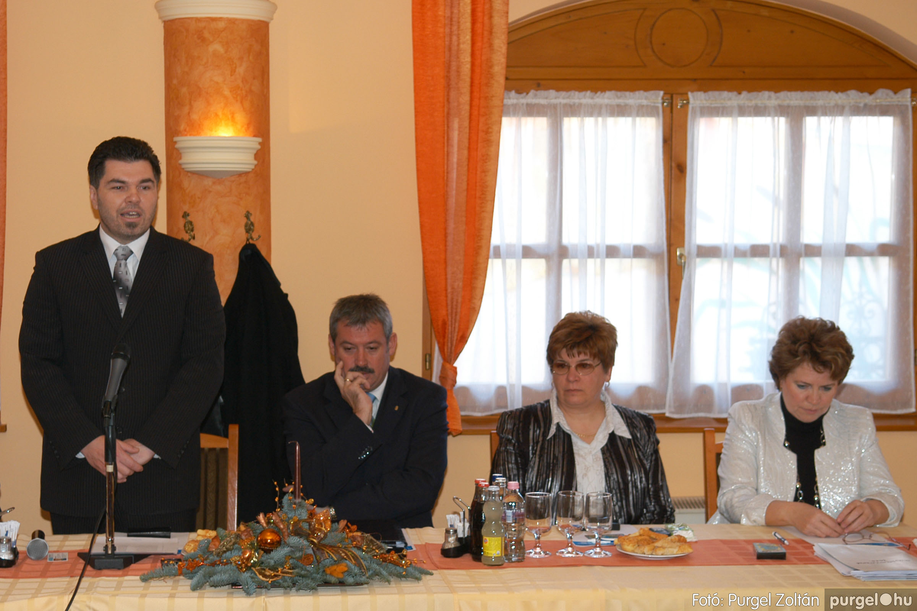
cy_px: 306
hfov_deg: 37.9
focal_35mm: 52
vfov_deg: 25.8
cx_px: 458
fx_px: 1337
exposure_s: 1/125
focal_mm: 35
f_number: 2.8
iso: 200
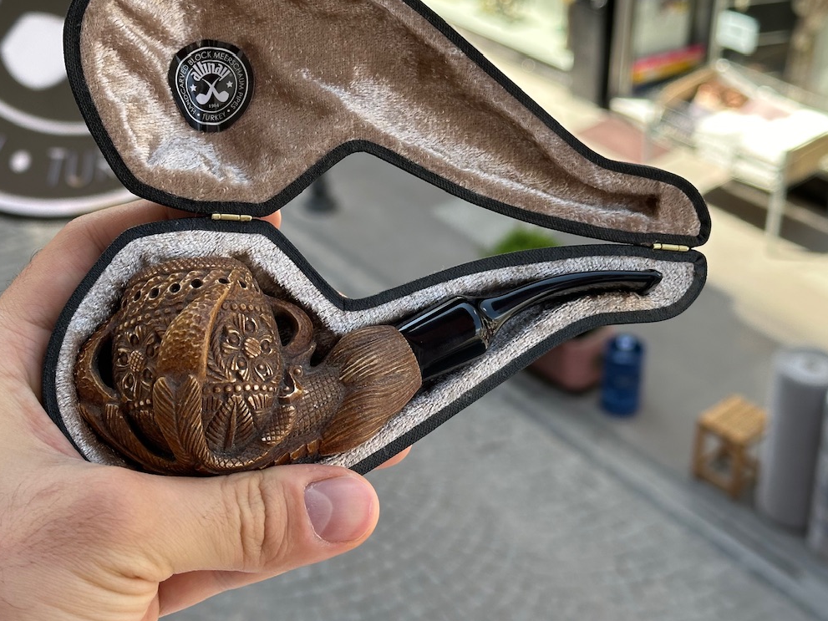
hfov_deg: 31.2
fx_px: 1483
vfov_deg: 23.6
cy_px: 222
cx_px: 366
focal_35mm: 62
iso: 64
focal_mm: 6.86
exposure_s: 1/587
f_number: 1.78
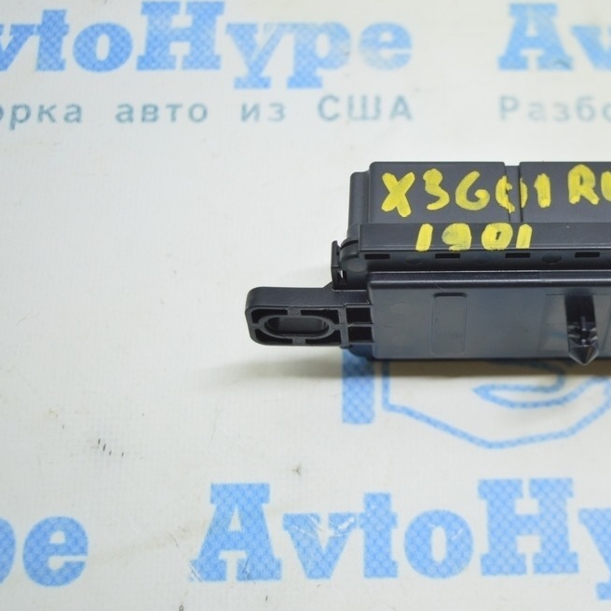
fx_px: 1231
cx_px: 448
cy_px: 311
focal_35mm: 62
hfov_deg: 27.5
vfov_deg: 27.9
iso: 400
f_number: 4.2
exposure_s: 1/40
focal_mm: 31
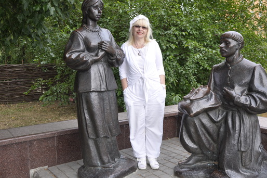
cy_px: 82
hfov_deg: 46.4
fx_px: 311
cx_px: 143
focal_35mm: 42
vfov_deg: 31.8
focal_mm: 24
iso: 200
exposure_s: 1/160
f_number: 3.8
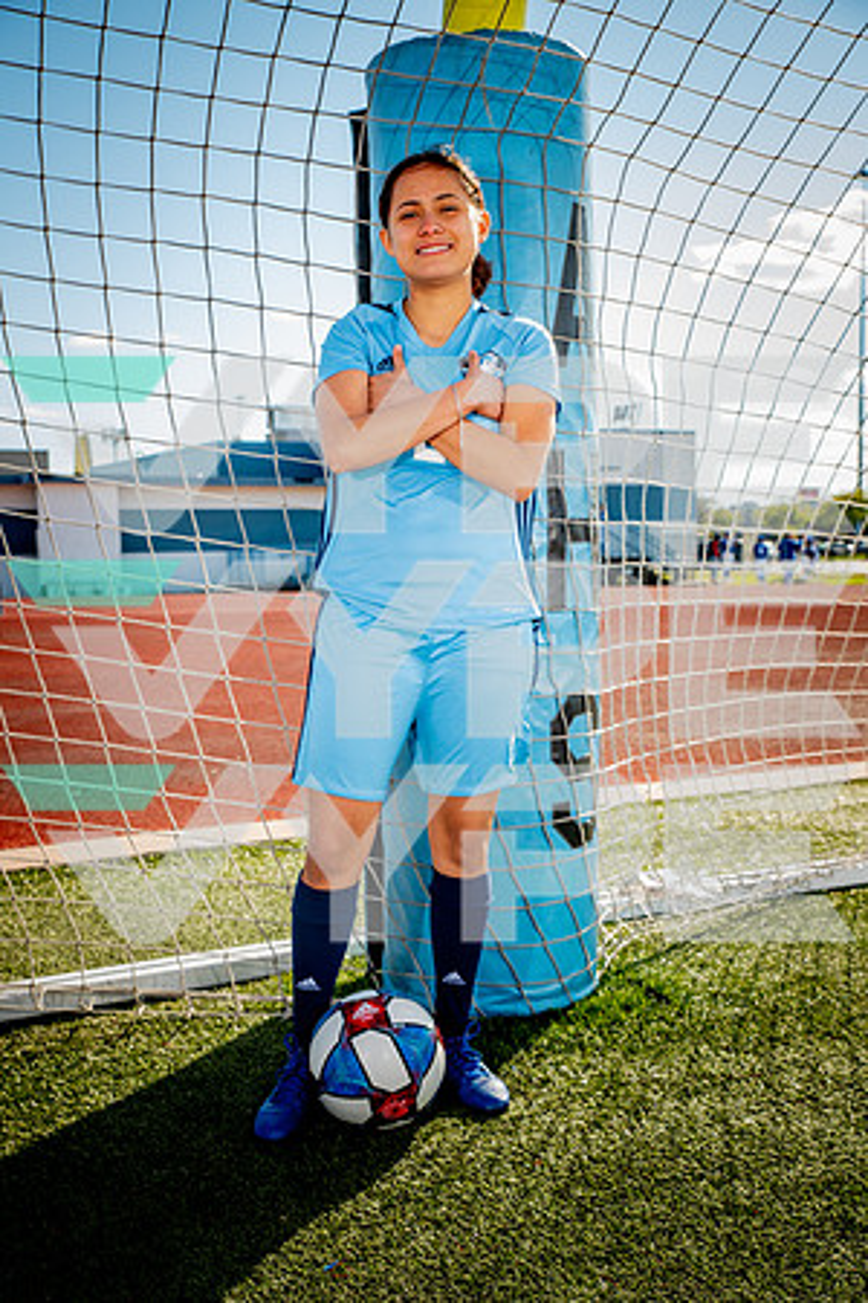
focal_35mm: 42
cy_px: 652
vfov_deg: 46.4
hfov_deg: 31.9
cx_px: 434
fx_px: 1519
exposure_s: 1/320
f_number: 5.6
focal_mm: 42
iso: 125
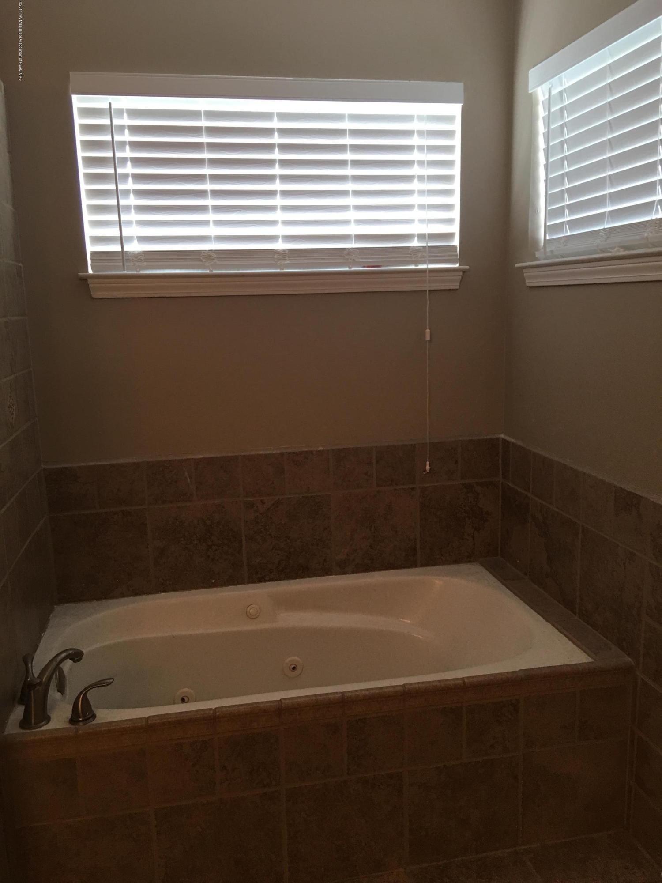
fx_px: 739
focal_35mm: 29
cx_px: 331
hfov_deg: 48.2
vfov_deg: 61.7
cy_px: 442
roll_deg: +2.3
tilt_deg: -9.0
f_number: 2.2
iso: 40
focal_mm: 4.15
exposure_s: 1/30
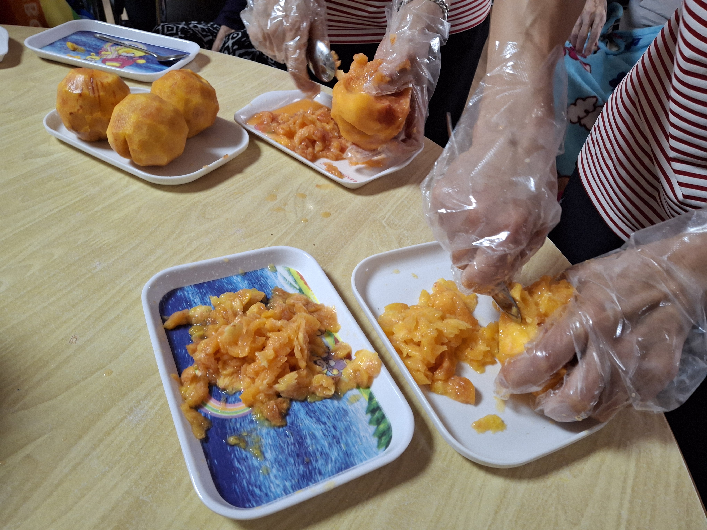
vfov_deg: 54.9
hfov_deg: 69.4
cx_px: 354
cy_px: 265
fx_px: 511
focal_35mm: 25
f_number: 1.8
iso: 200
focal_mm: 4.69
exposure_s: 1/60
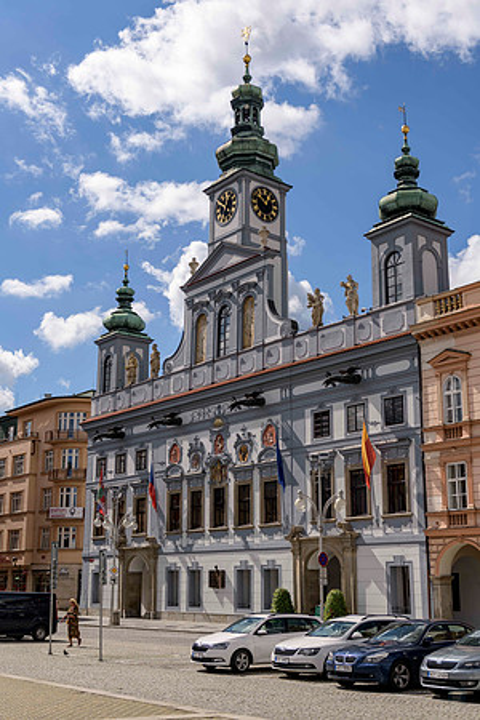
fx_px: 900
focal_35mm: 45
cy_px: 360
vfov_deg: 43.6
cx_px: 240
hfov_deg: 29.9
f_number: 4.5
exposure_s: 1/1000
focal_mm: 45
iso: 64
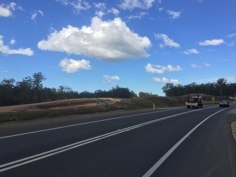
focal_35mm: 29
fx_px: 198
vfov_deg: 48.2
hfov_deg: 61.7
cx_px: 118
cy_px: 88
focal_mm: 4.15
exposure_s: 1/1980
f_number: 2.2
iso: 32
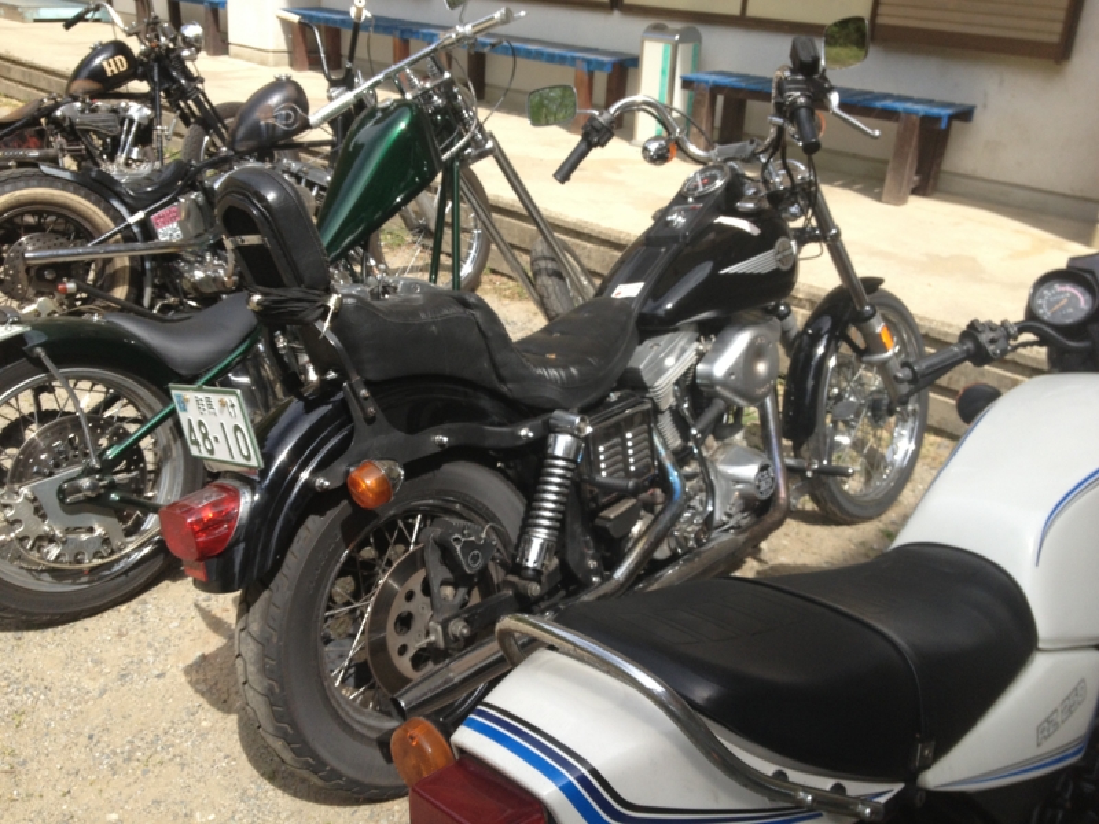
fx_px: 1111
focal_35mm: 35
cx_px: 550
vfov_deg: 40.7
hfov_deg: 52.6
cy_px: 412
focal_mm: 4.28
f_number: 2.4
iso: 50
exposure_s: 1/1255
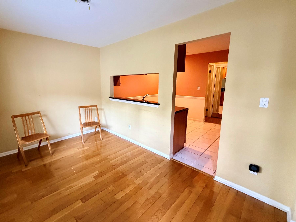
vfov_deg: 78.0
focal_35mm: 16
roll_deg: -0.3
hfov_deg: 94.0
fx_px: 137
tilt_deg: -9.6
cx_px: 129
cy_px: 103
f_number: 2.2
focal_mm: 2.22
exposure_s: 1/60
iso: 500
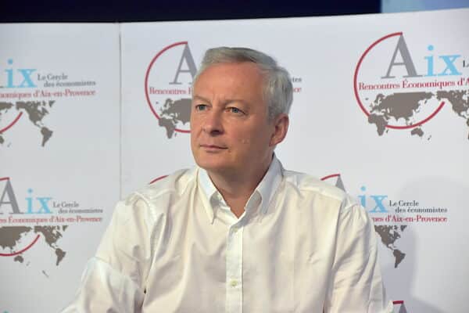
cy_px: 156
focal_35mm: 135
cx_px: 234
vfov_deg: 10.2
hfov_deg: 15.2
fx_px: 1759
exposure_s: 1/200
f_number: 5.3
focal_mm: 90
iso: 800
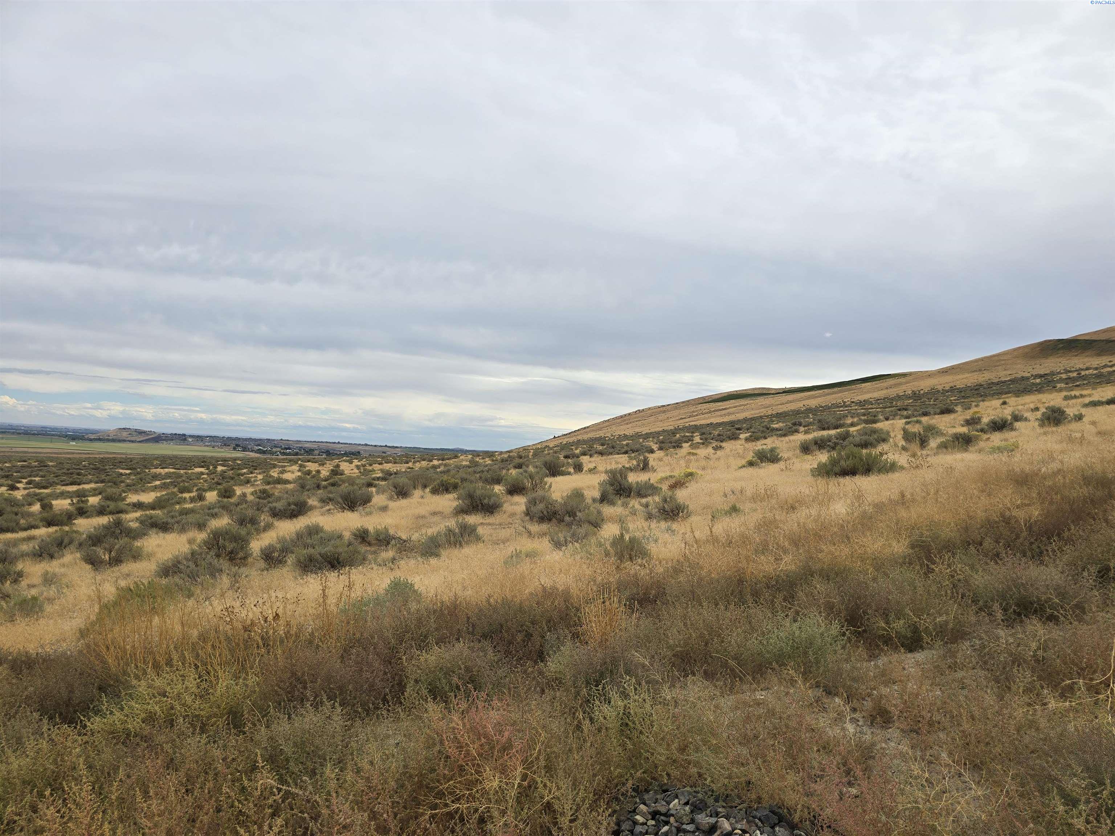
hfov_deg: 73.9
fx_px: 741
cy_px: 418
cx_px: 558
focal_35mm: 23
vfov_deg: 58.9
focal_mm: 6.3
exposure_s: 1/904
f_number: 1.7
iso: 12
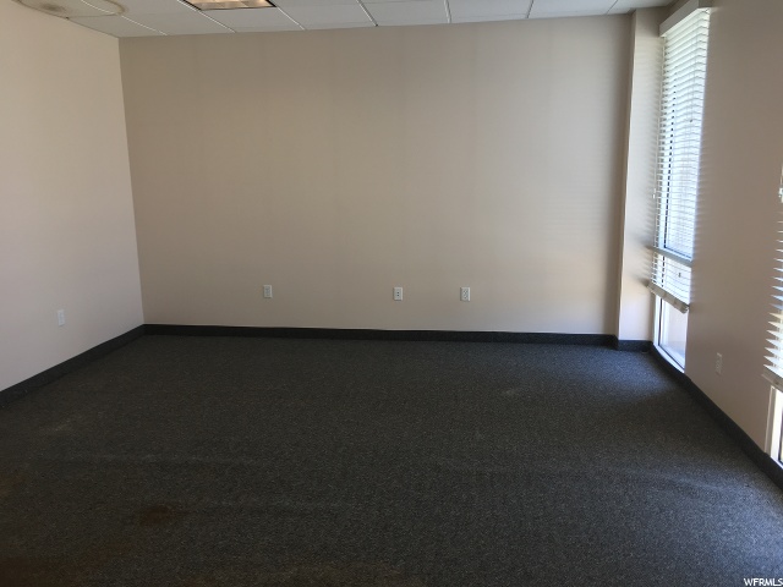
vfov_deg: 48.2
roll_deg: +1.8
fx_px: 656
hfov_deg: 61.7
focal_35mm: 29
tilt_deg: -11.0
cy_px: 294
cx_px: 392
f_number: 2.2
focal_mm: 4.15
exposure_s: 1/40
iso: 25
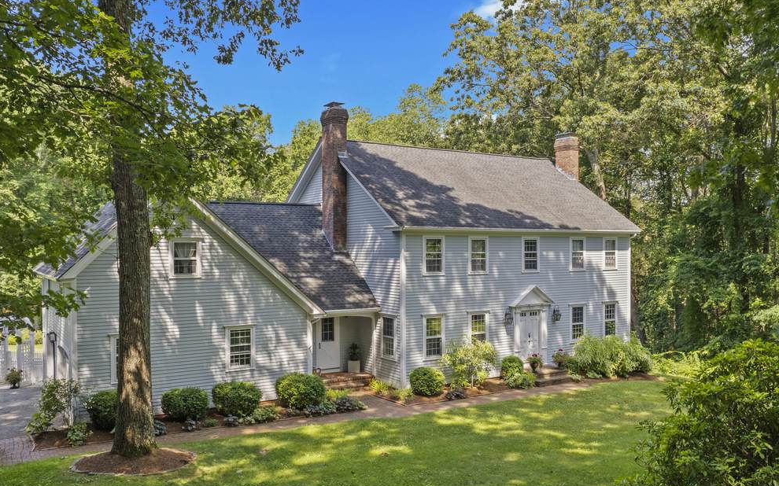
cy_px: 296
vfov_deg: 42.9
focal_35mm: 29
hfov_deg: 64.6
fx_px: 615
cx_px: 376
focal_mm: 8.38
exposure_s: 1/125
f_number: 2.8
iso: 100
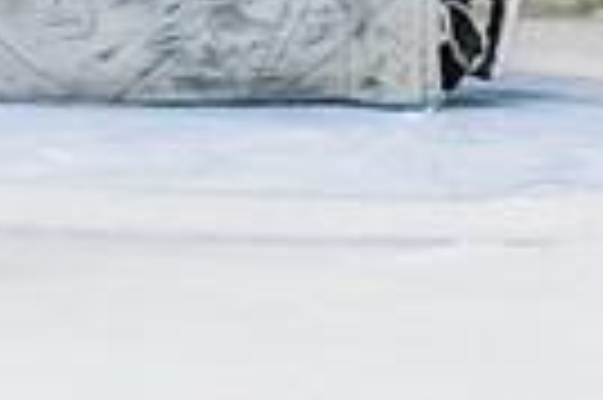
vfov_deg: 1.9
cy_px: -348
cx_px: -261
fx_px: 12012
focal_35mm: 718
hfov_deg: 2.9
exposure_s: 1/640
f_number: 3.2
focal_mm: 100
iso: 2000
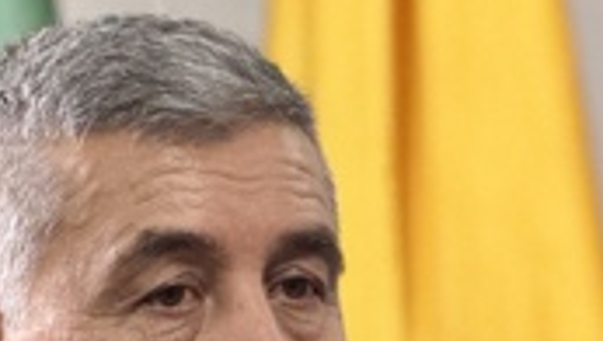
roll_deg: +1.3
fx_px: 6647
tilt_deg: +0.3
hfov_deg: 5.2
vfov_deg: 2.9
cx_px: 303
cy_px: 659
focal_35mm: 415
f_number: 2.8
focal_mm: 15.66
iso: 500
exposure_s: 1/40
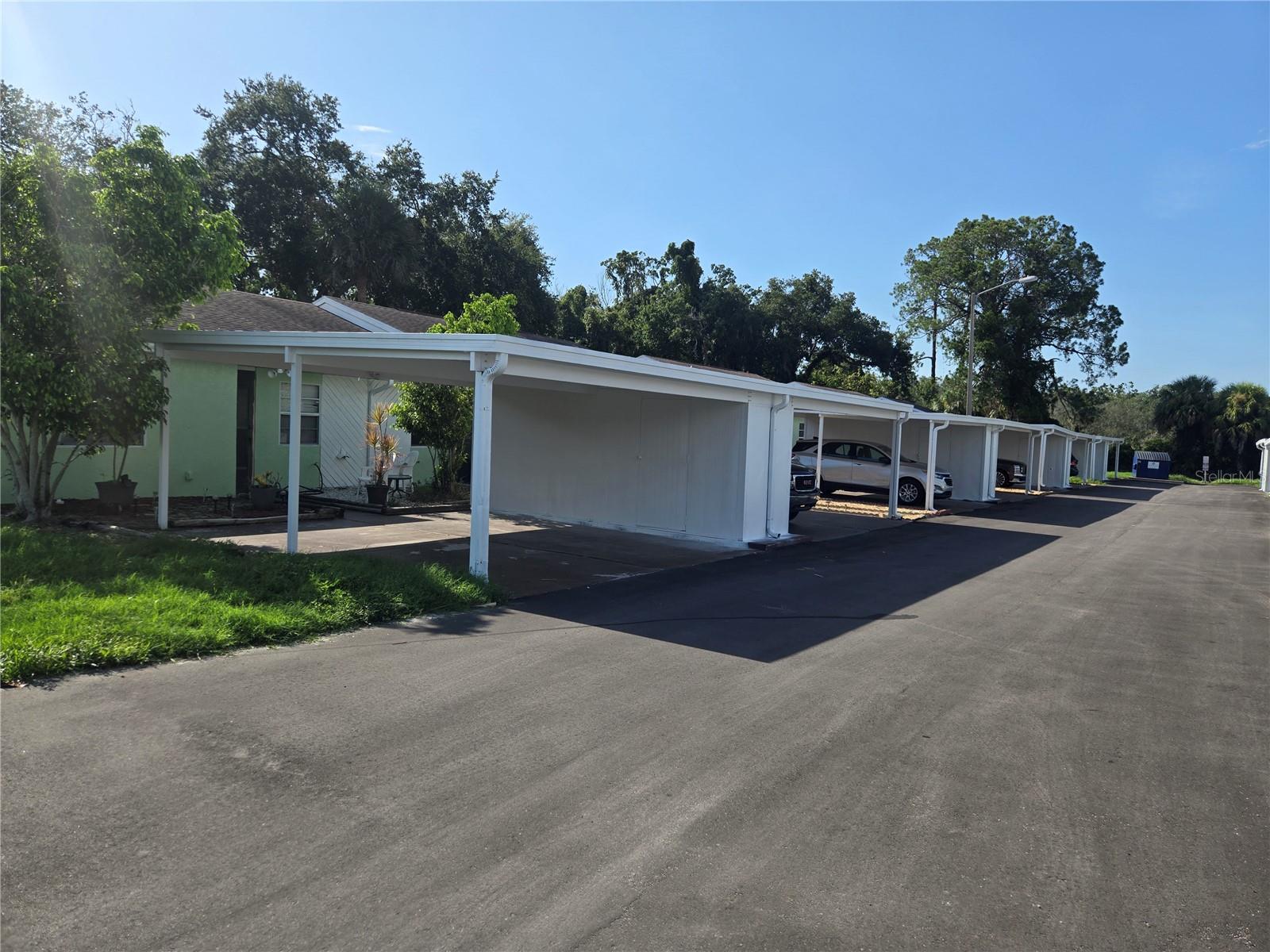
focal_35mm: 23
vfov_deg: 58.9
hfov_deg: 73.9
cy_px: 476
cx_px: 635
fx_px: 844
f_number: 1.8
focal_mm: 5.4
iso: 25
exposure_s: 1/1681
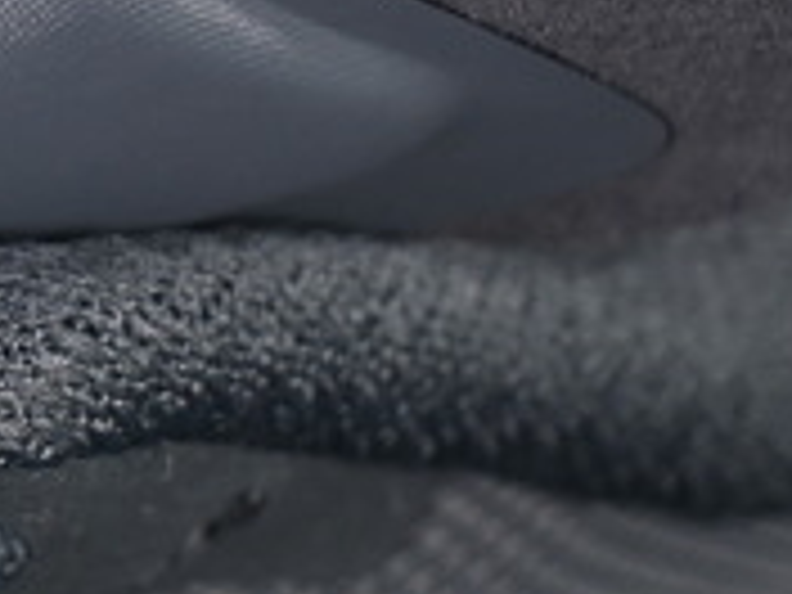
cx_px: -688
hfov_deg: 4.4
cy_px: -310
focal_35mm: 442
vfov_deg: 3.4
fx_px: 10113
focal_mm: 50
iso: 160
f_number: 7.1
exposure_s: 1/60
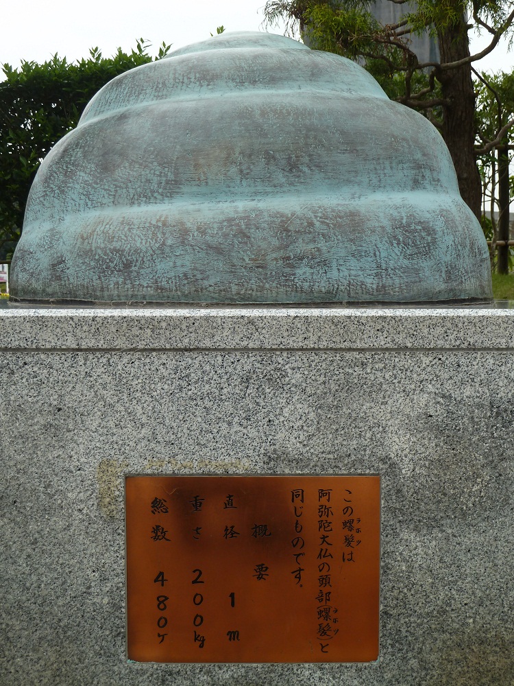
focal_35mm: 52
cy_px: 343
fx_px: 1030
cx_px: 257
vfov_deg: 36.8
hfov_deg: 28.0
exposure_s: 1/200
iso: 80
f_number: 3.8
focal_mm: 8.5
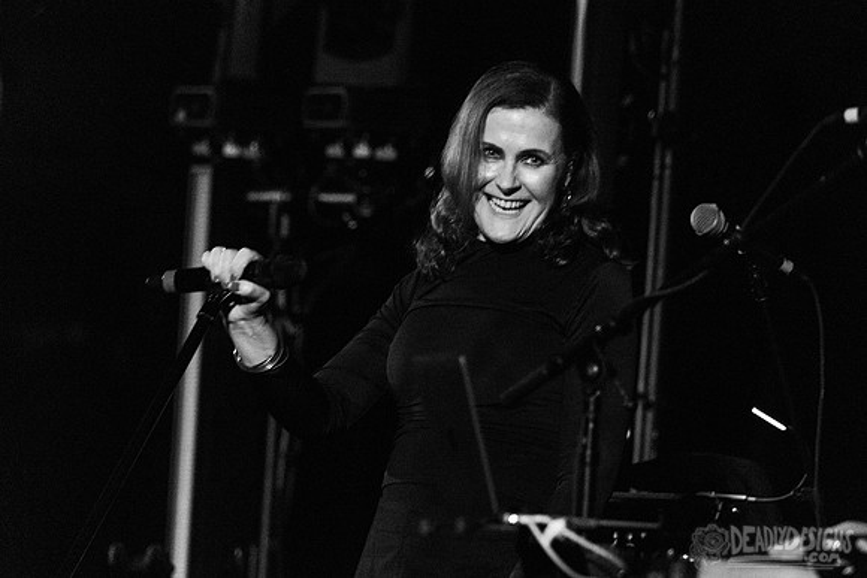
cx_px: 490
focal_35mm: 519
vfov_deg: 2.7
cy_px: 276
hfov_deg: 4.0
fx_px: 12497
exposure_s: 1/80
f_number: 6
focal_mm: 440
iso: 4000
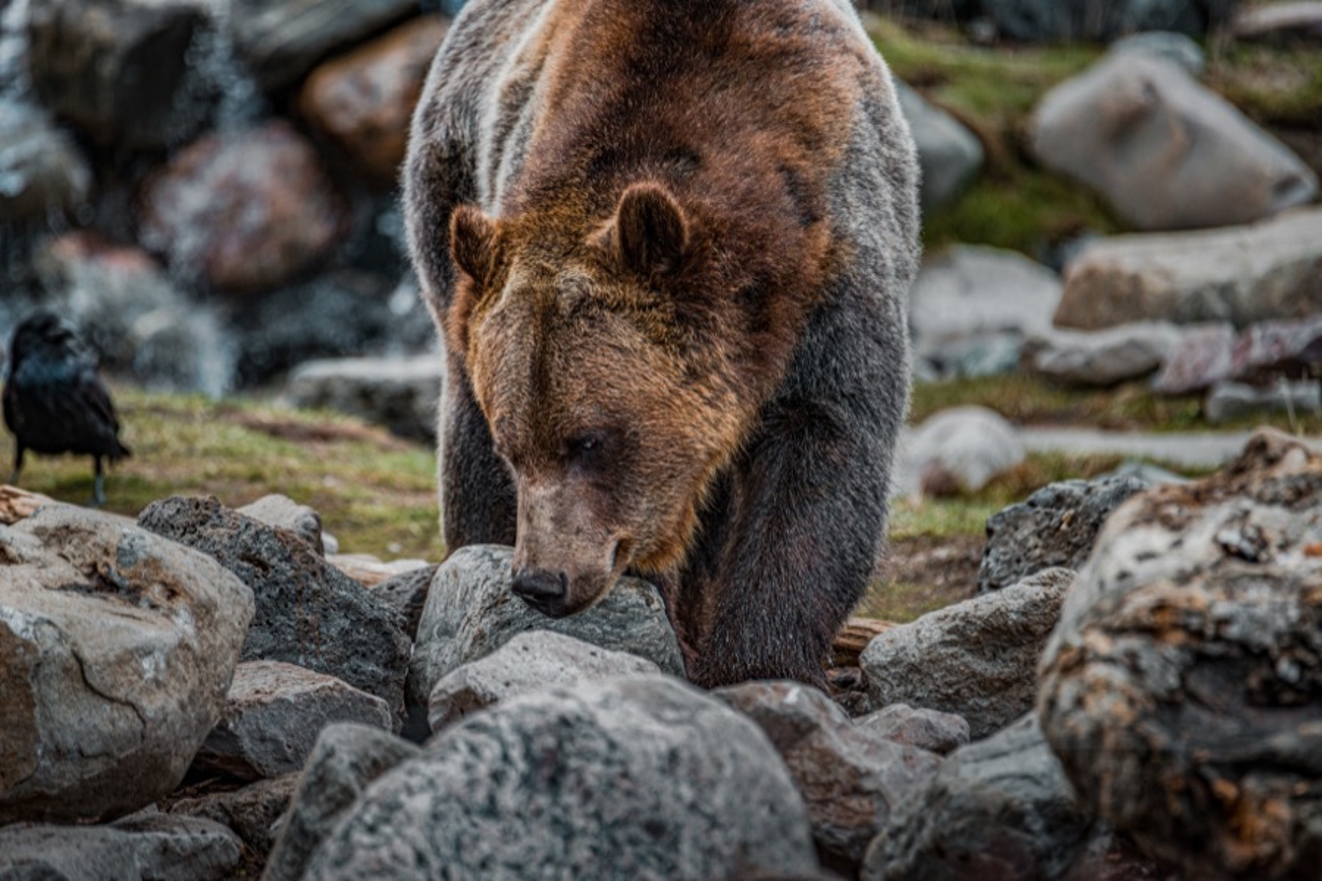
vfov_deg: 3.4
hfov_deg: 5.2
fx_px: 14688
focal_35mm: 400
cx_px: 661
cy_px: 440
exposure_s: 1/500
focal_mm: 400
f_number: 6.3
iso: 400
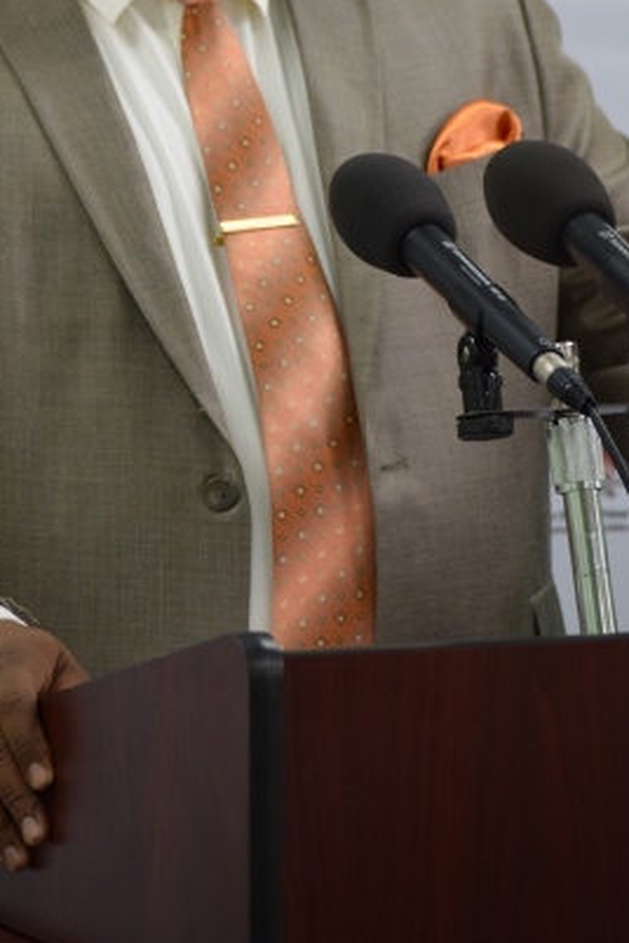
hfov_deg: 6.1
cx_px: 165
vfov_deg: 9.1
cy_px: 204
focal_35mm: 227
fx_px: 5943
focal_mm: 95
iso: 640
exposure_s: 1/60
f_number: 4.2
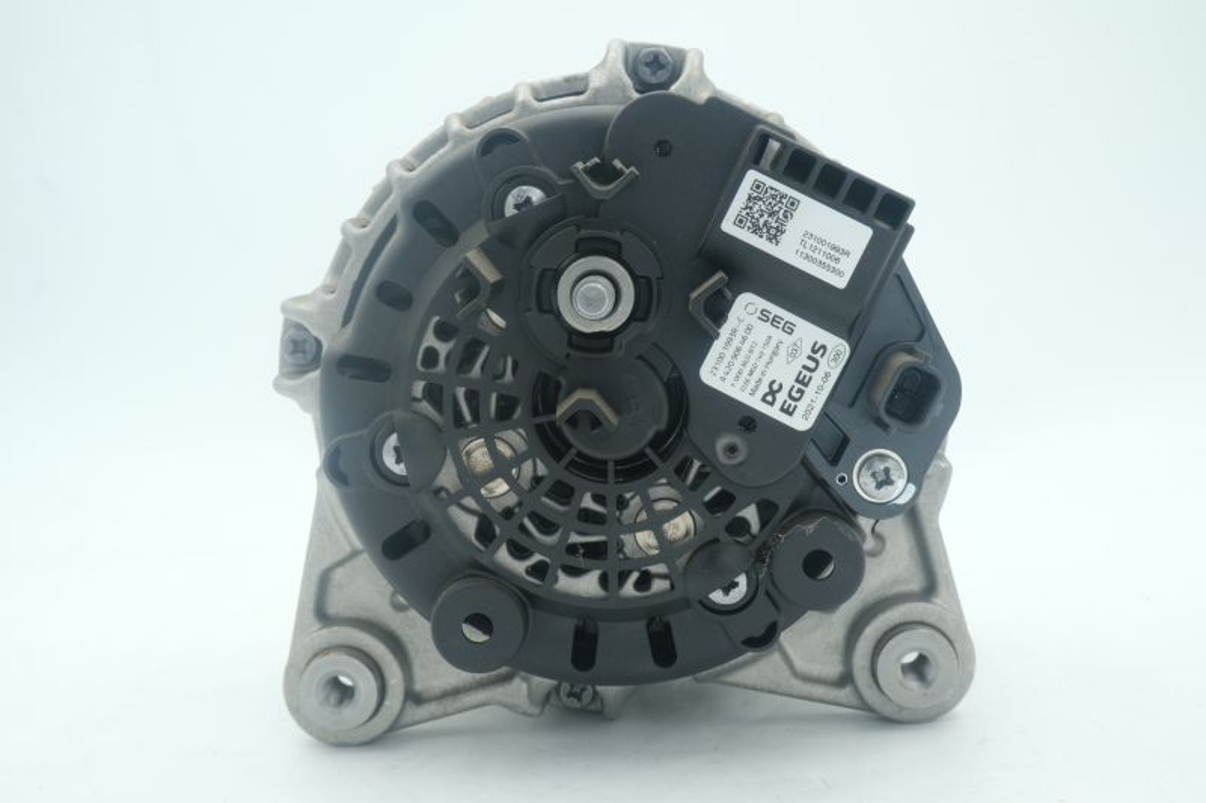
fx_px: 1574
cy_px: 402
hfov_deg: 41.9
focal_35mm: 47
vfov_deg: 28.6
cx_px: 603
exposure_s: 1/20
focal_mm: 31.4
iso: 200
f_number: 11
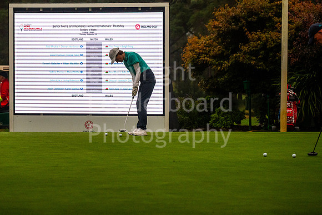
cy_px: 89
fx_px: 1309
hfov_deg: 14.0
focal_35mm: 146
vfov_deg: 9.4
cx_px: 126
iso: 2000
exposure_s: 1/8000
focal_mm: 120
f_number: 4.5
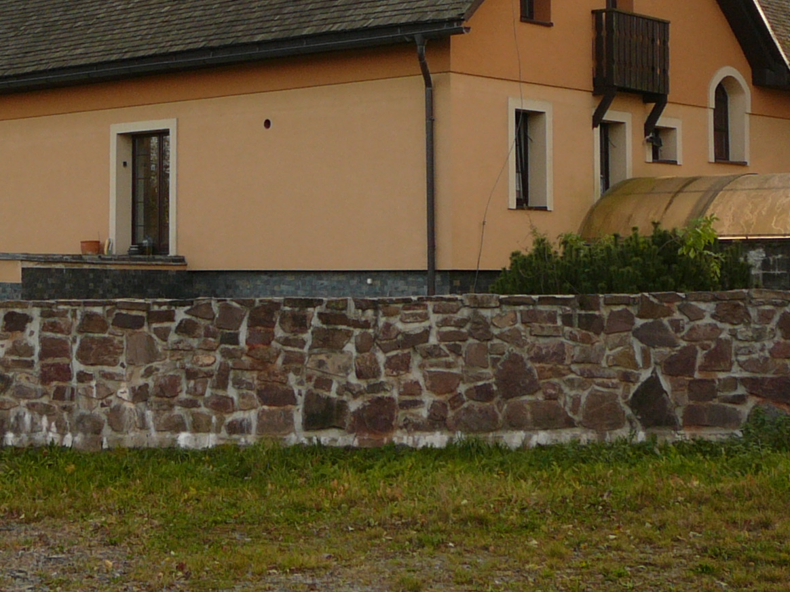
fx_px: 1757
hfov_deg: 25.1
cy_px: 130
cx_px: 223
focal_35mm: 77
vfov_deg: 19.0
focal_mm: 5.2
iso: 80
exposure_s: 1/320
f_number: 2.8
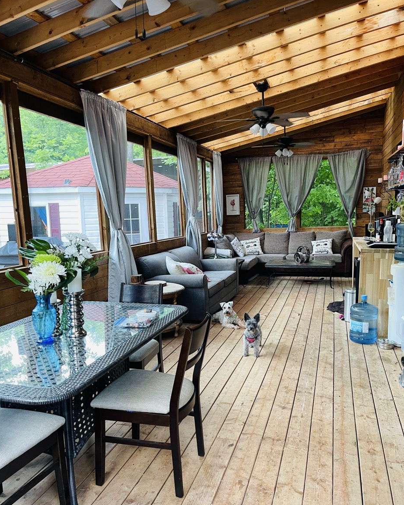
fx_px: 418
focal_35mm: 28
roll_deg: +0.7
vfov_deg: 62.1
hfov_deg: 51.5
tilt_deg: -9.1
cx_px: 207
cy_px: 270
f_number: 1.6
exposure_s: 1/60
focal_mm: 5.1
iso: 160
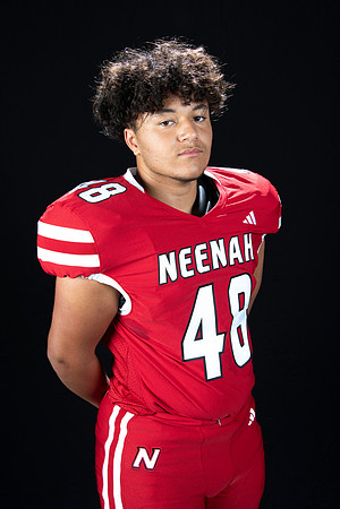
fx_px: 793
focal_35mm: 56
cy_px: 254
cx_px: 170
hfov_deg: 24.2
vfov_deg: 35.6
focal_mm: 56
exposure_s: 1/160
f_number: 9
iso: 320
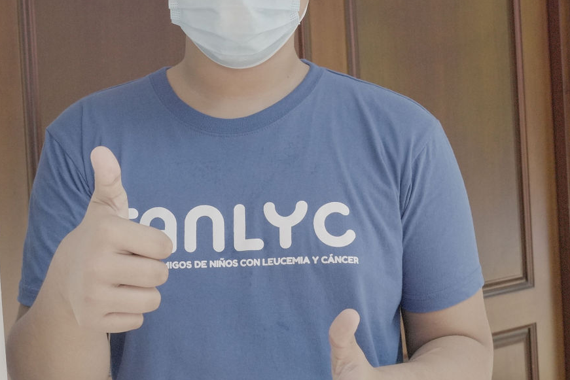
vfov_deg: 19.9
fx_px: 1077
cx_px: 274
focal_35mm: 68
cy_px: 104
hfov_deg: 29.6
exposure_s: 1/640
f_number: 11
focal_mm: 37
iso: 16000
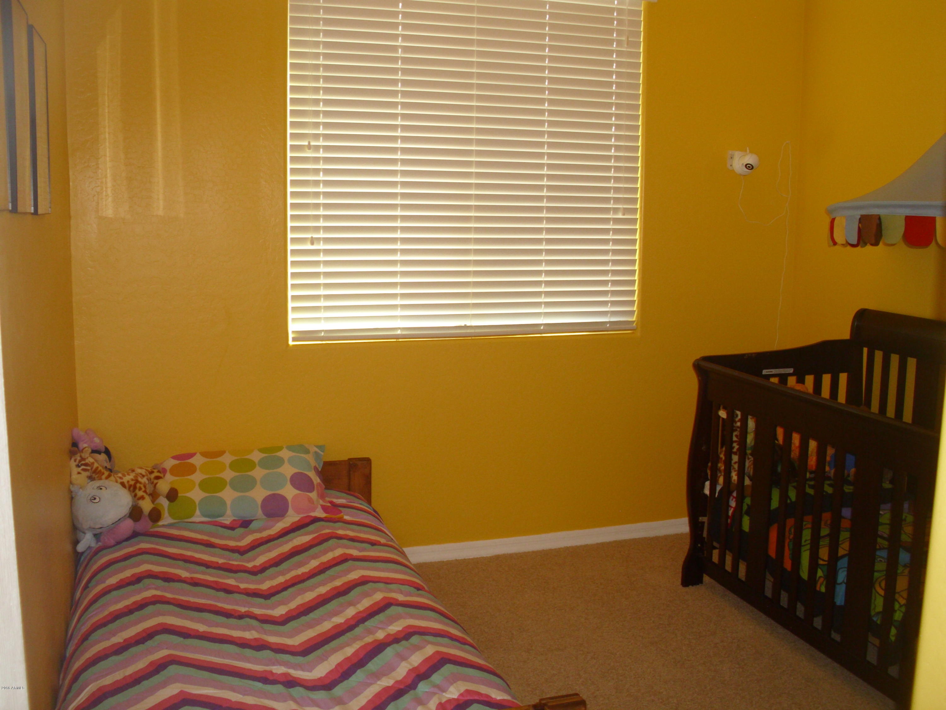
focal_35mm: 38
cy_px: 355
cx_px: 473
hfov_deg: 49.0
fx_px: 1038
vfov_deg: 37.7
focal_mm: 6.3
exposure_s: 1/60
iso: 200
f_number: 2.9
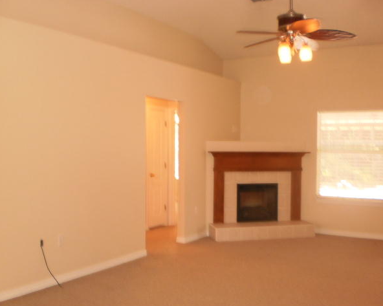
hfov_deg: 47.9
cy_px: 154
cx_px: 204
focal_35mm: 38
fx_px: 431
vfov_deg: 39.1
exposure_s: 1/30
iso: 250
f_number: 3.1
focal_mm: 6.3
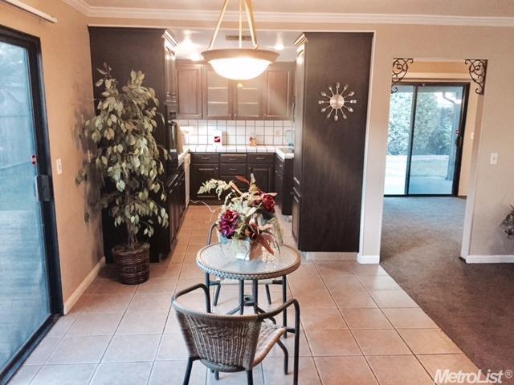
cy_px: 192
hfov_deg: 61.7
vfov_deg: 48.2
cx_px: 257
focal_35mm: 29
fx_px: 431
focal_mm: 4.15
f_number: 2.2
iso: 200
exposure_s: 1/30
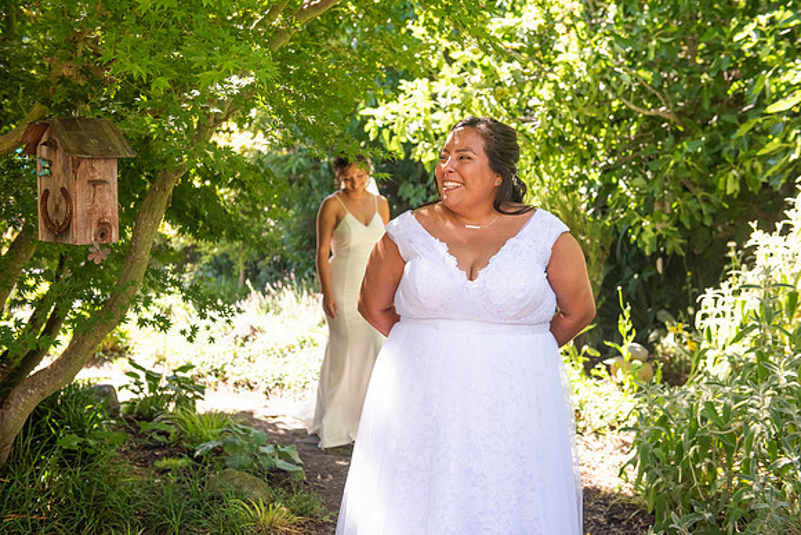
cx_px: 400
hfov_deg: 41.1
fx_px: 1068
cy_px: 268
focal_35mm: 48
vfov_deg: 28.1
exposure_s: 1/800
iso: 640
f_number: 4
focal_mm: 48
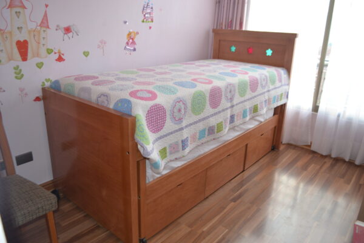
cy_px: 122
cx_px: 182
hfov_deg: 67.4
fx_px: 273
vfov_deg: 47.9
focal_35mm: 27
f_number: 3.5
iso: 400
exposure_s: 1/60
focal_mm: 18
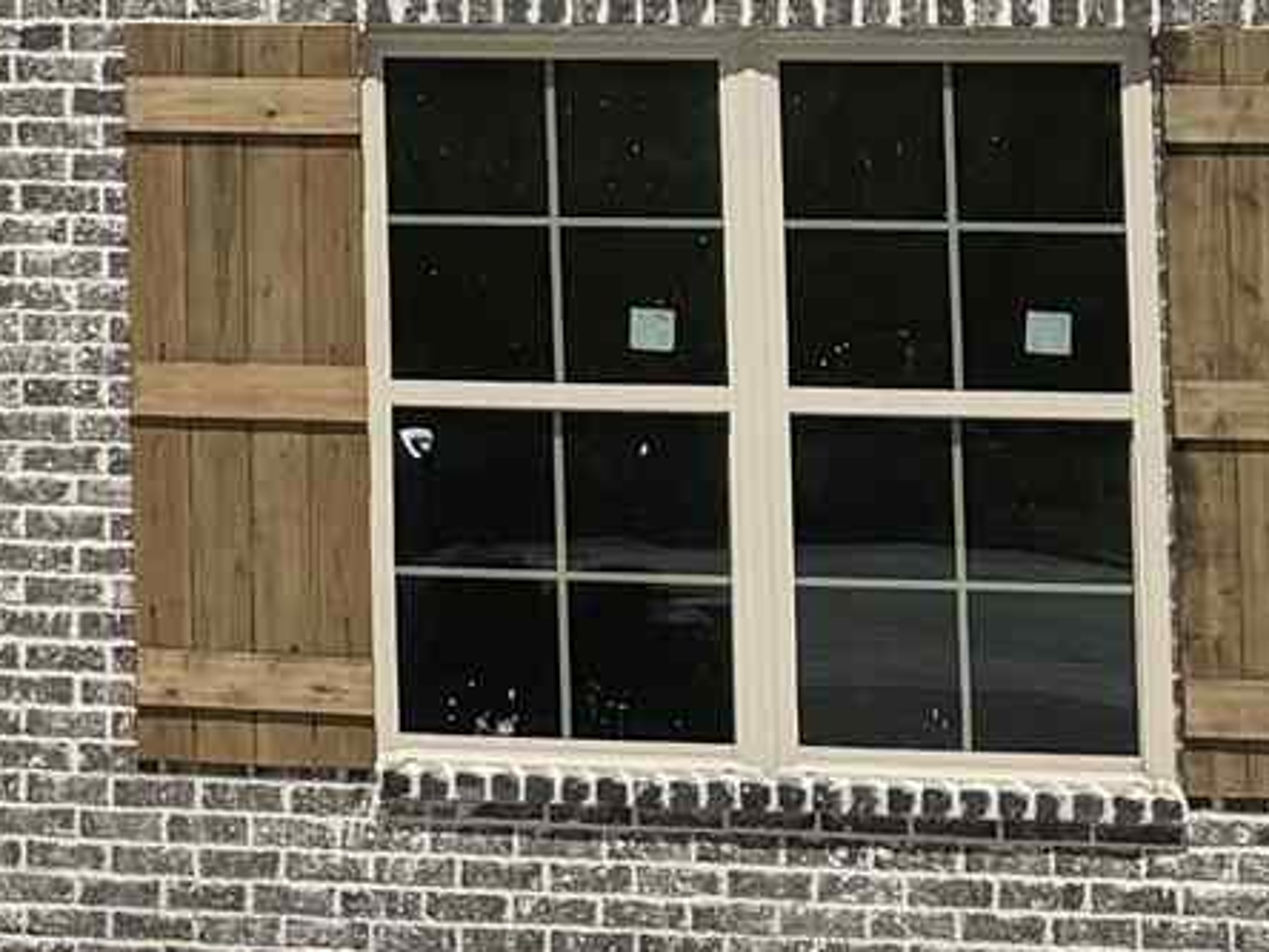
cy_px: -297
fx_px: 6085
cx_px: -1915
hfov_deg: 10.2
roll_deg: -1.2
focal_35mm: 166
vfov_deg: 8.8
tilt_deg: +6.9
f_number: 1.78
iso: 80
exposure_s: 1/7937
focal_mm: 6.76
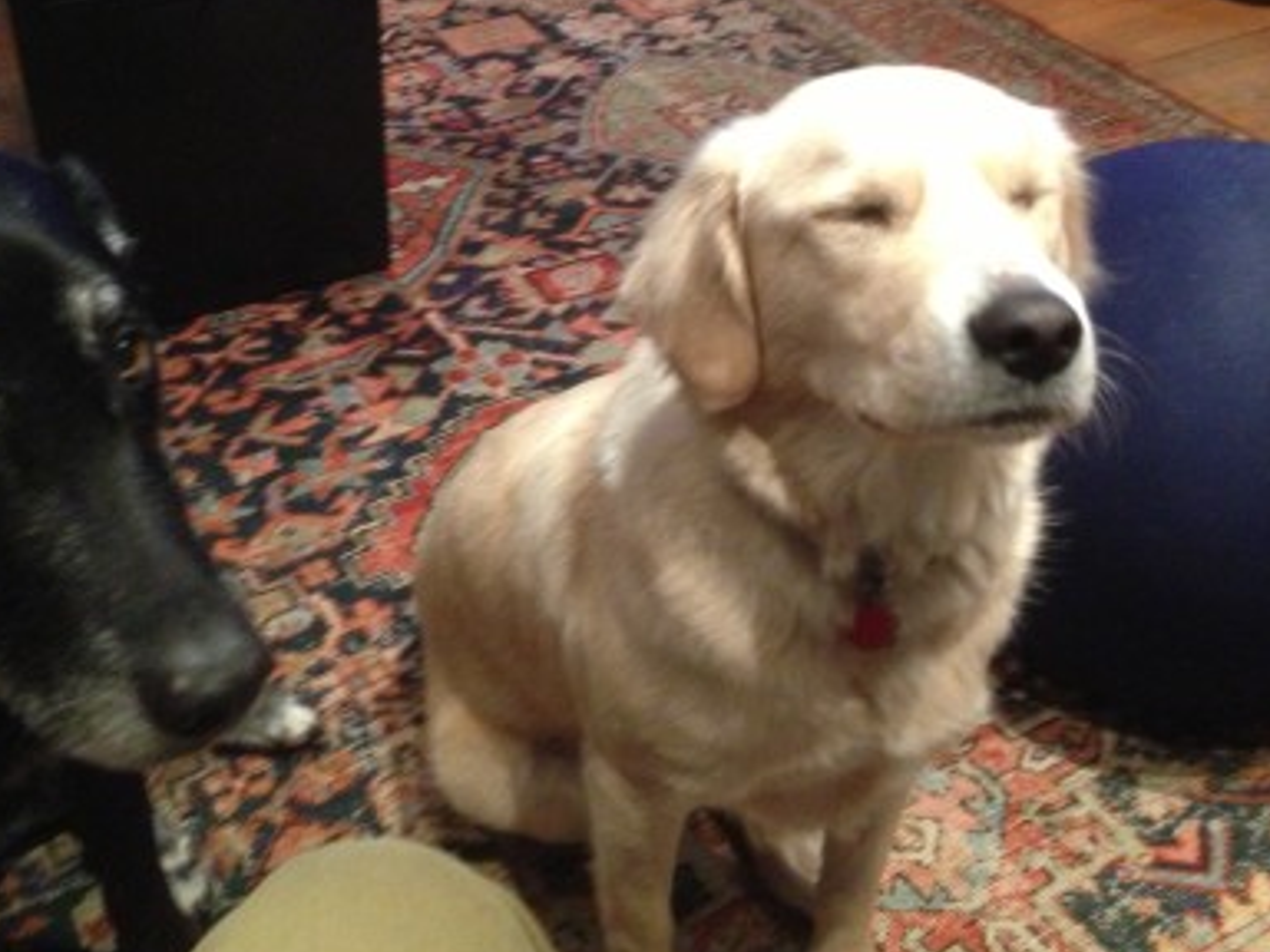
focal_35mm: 43
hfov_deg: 43.8
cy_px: 365
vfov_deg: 33.5
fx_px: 1578
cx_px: 622
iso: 640
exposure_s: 1/15
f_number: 2.4
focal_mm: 4.13
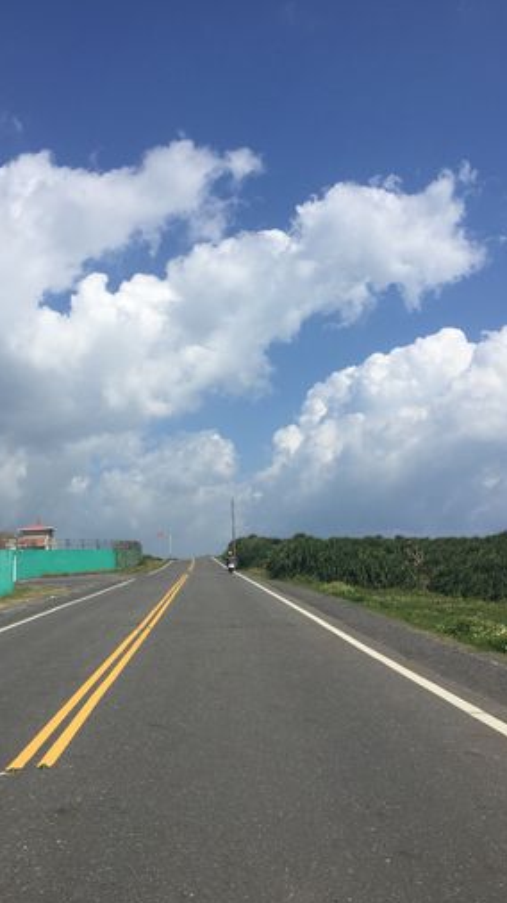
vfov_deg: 61.0
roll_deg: +0.3
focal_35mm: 32
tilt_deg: +5.1
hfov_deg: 36.6
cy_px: 453
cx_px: 243
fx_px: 766
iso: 32
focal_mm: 4.15
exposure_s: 1/4405
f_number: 2.2
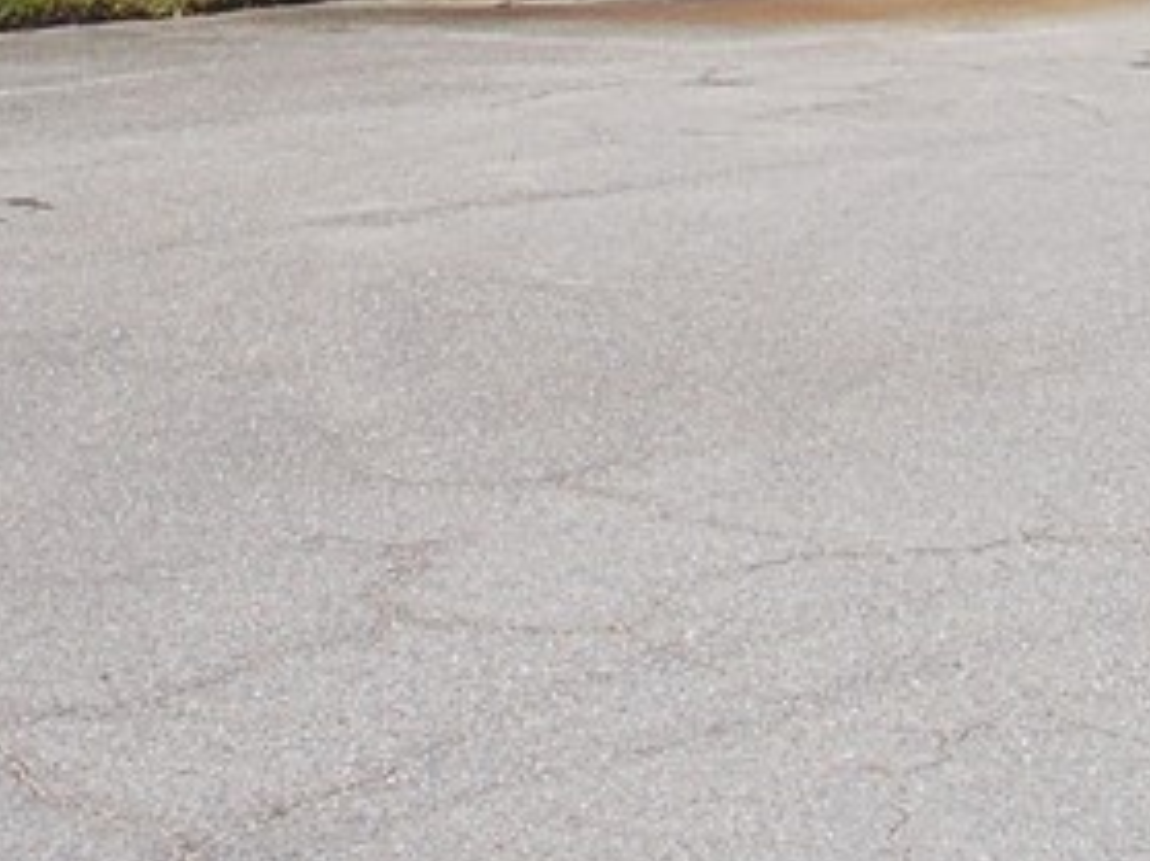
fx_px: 3653
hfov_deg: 17.7
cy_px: -466
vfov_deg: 12.7
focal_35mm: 110
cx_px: 227
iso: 80
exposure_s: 1/320
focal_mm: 5.4
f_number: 8
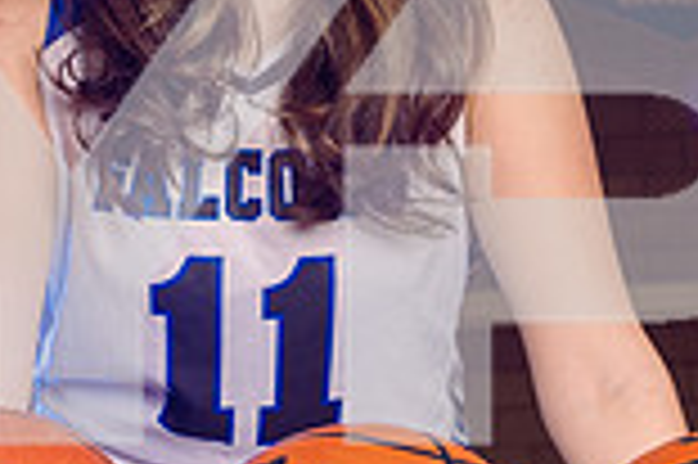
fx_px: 3196
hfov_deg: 12.5
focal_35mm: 165
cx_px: 257
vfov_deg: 8.3
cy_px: 209
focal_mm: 44
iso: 400
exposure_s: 1/250
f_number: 7.1
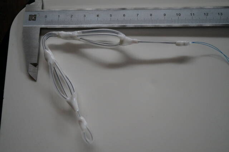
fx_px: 286
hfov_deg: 43.7
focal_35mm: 45
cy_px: 76
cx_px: 114
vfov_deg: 29.8
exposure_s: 1/60
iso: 2500
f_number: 4
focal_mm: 30
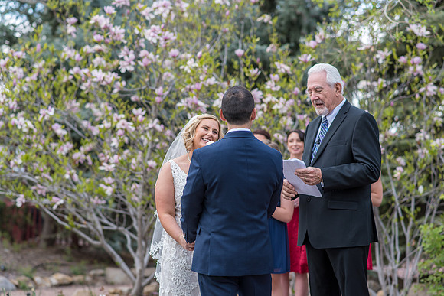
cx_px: 222
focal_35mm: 85
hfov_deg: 23.9
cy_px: 148
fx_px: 1049
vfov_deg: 16.1
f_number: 2.8
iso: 100
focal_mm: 85
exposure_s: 1/200
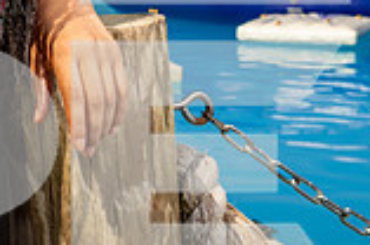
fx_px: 1405
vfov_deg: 9.7
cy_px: -119
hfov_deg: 13.7
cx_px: -250
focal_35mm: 137
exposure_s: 1/250
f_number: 10
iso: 100
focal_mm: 37
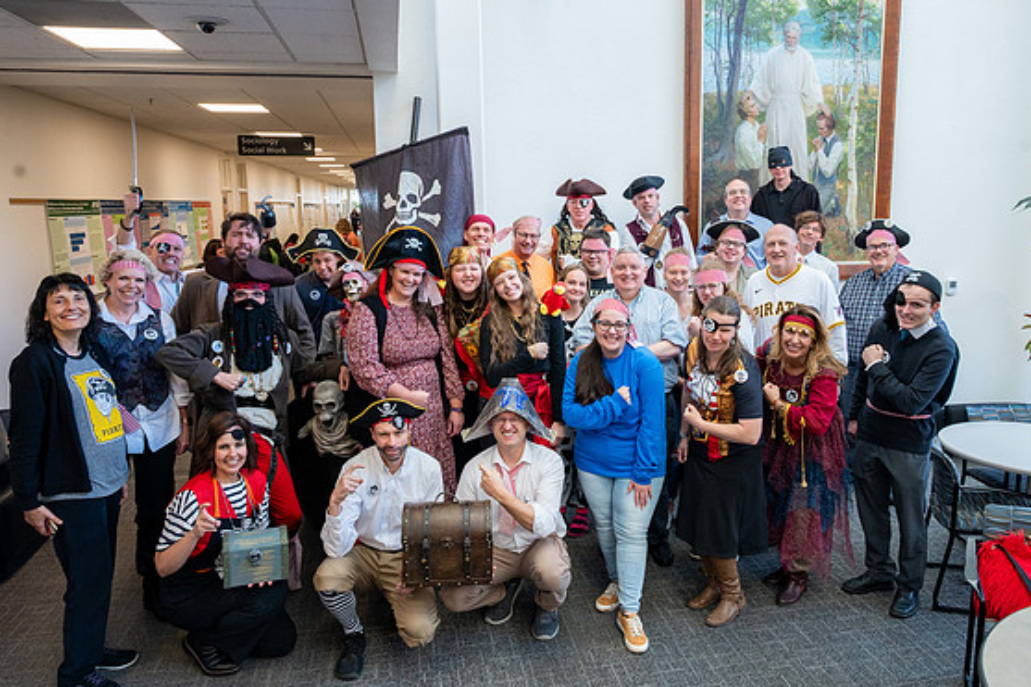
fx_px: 773
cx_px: 562
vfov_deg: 47.8
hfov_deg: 67.3
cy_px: 312
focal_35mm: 27
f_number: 7.1
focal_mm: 24
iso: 2000
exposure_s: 1/125
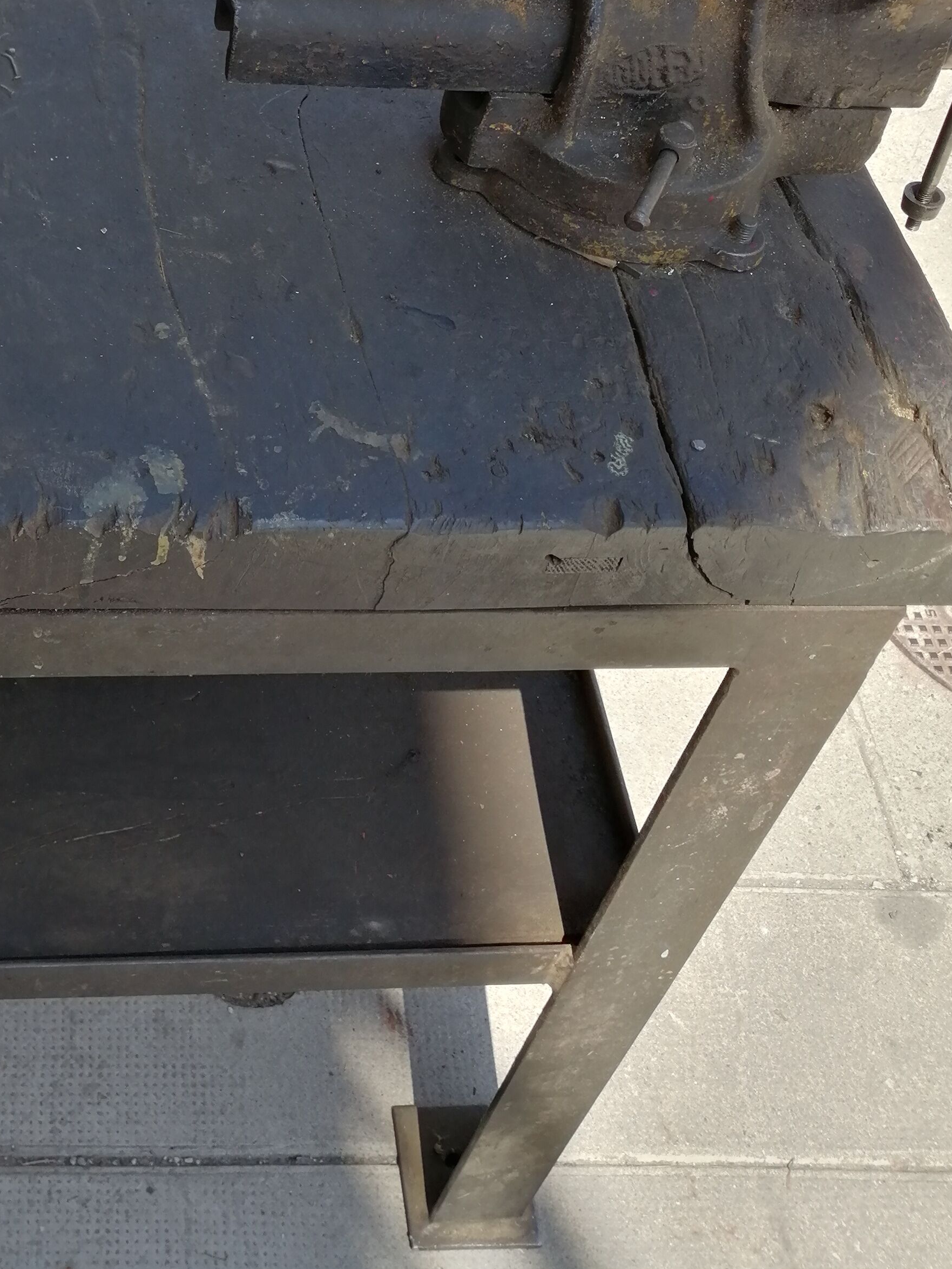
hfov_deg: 30.4
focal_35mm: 46
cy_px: 153
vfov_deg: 38.7
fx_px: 1687
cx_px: 139
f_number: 1.8
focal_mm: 3.62
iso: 50
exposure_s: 1/703
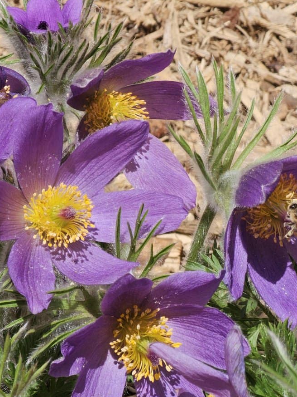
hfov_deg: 4.5
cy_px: 252
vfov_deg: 6.0
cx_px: 183
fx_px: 3810
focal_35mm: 333
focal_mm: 27.2
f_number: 4.9
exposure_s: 1/684
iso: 50
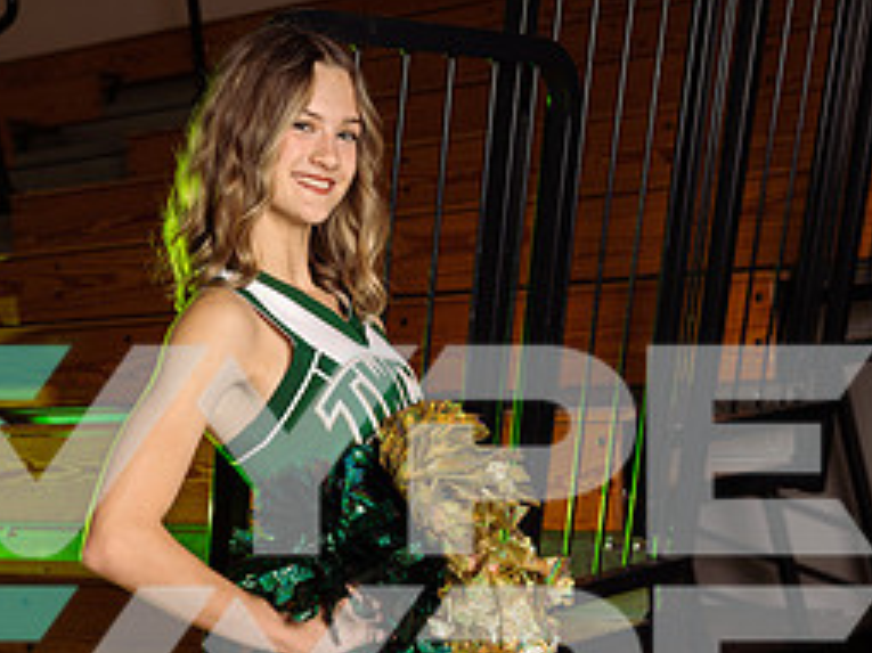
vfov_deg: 18.3
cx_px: 376
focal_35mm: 78
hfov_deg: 25.0
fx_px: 1964
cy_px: 694
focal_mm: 46
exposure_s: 1/250
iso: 125
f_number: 5.6
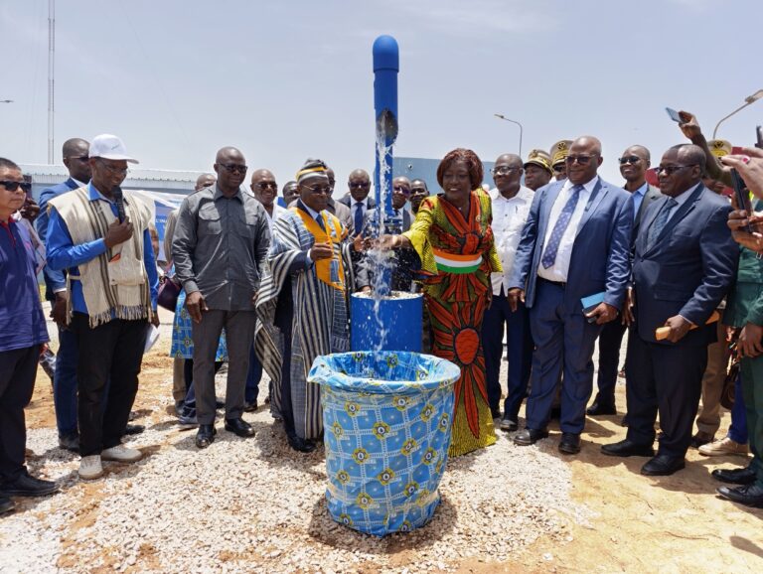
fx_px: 508
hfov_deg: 73.9
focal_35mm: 23
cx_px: 382
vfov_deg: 59.0
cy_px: 287
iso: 50
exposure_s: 1/292
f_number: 1.6
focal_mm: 6.14
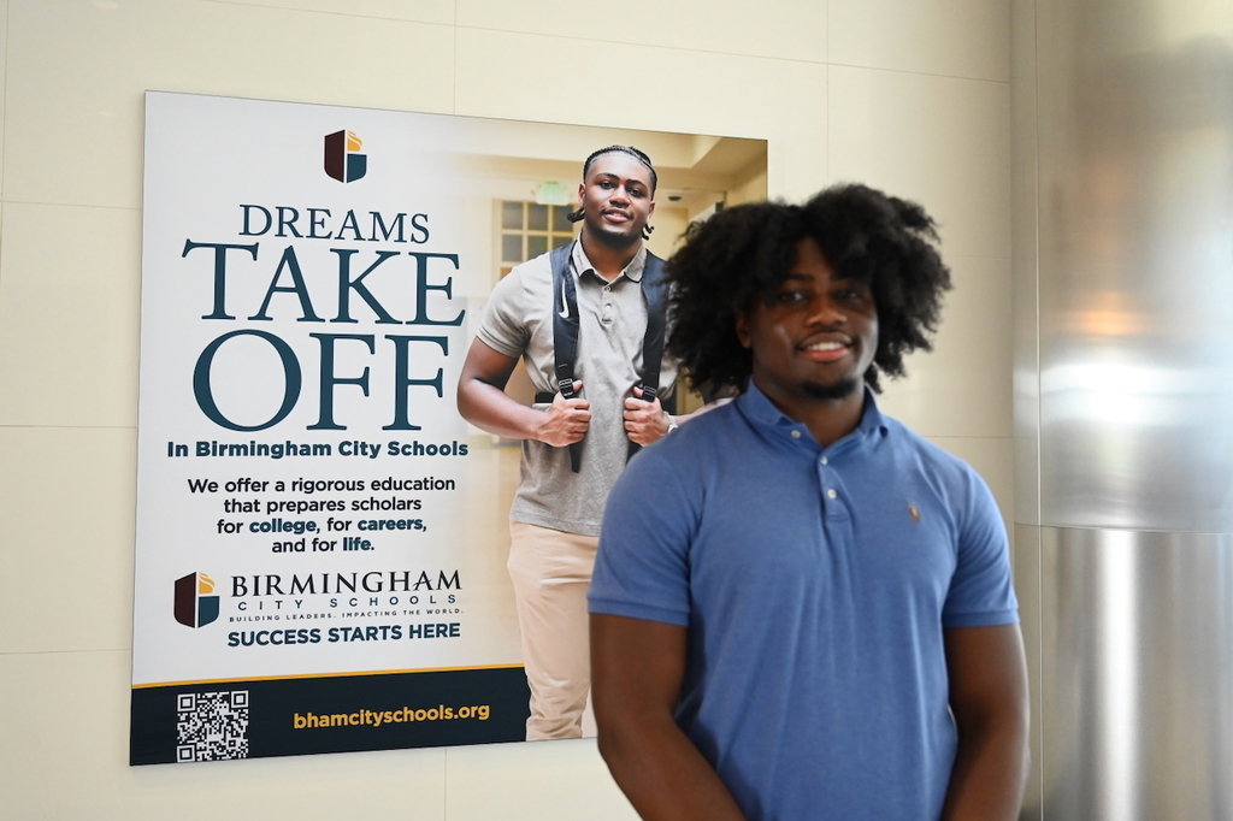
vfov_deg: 39.4
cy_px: 410
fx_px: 1147
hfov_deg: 56.5
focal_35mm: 34
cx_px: 616
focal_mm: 33.5
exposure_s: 1/320
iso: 4000
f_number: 4
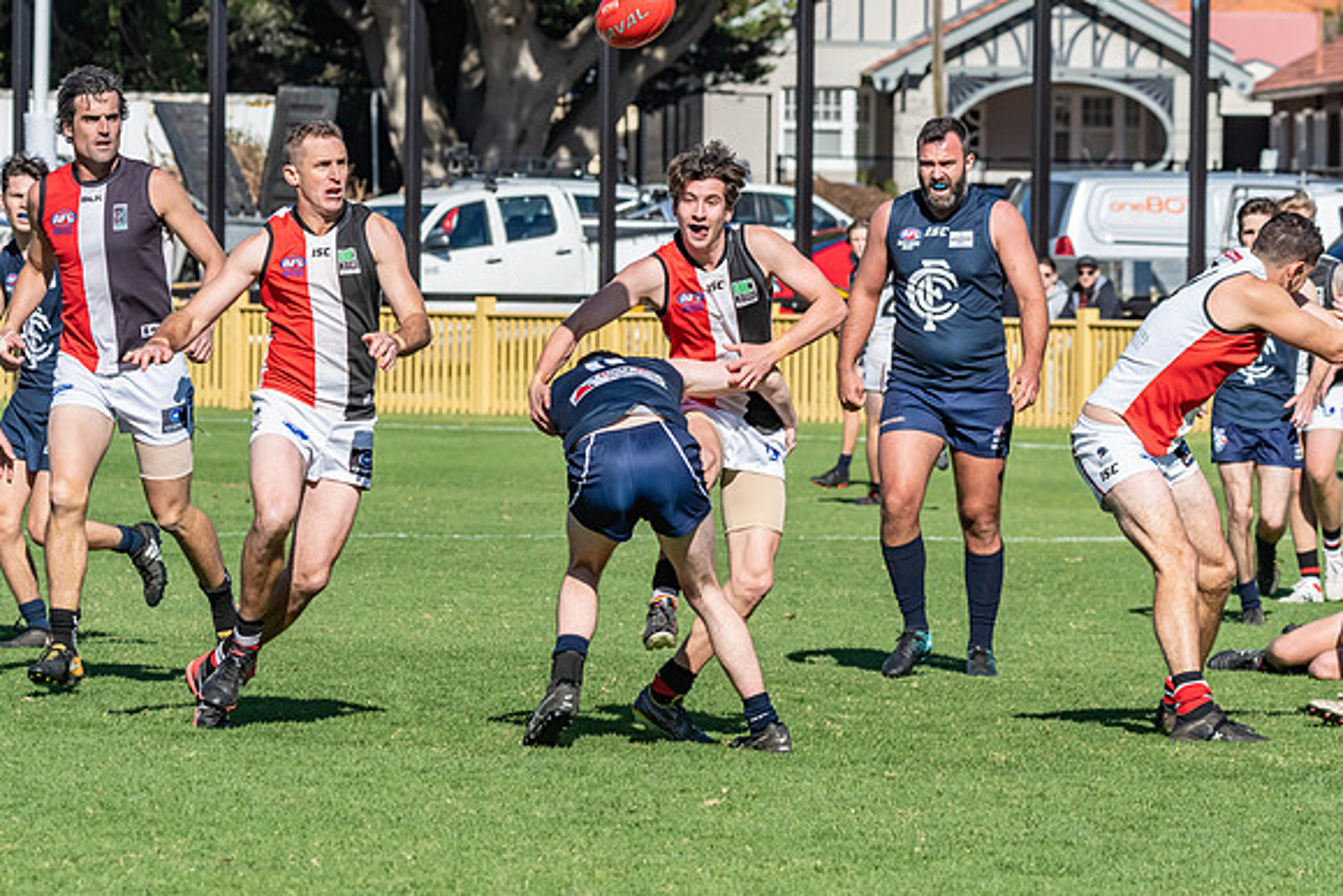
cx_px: 672
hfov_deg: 6.9
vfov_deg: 4.6
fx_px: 11194
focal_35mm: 300
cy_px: 448
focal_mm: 200
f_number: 10
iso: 800
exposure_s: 1/3200
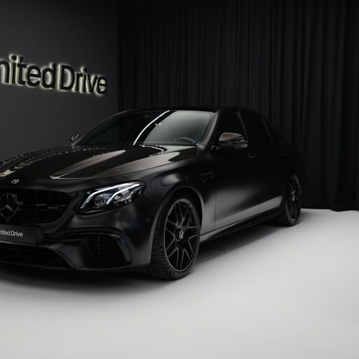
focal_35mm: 45
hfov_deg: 37.3
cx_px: 134
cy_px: 180
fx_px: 528
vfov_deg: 37.6
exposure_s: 1/40
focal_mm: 35
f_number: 2.8
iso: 320
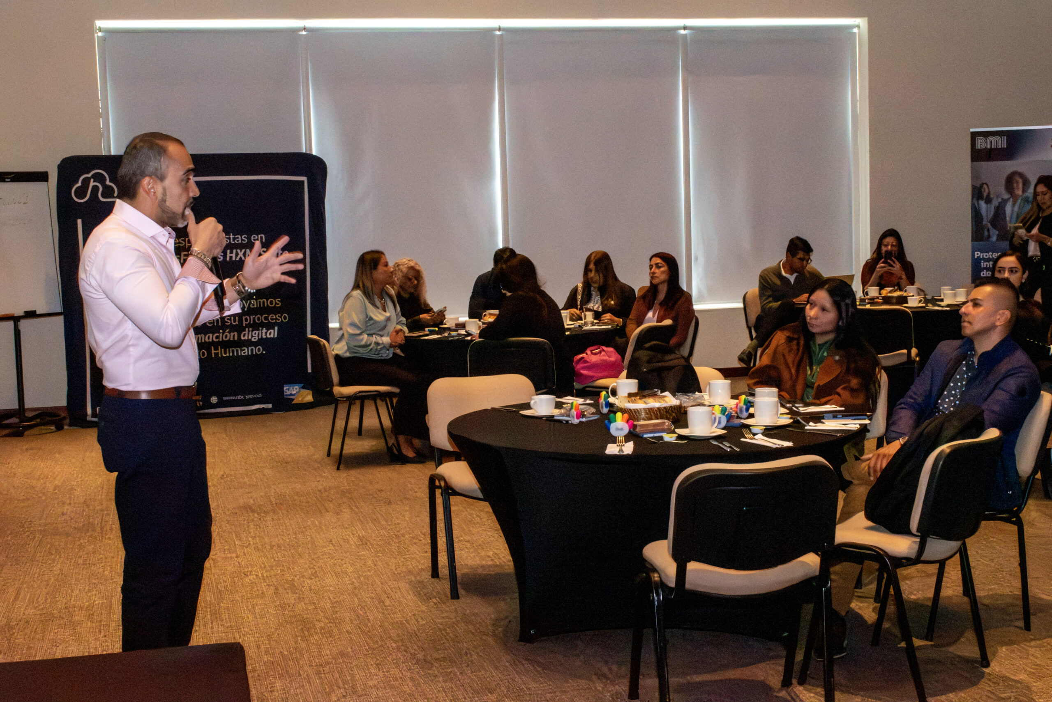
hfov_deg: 38.9
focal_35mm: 51
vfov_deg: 26.5
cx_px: 526
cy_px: 351
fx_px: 1490
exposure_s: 1/125
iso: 25600
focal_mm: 34
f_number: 25
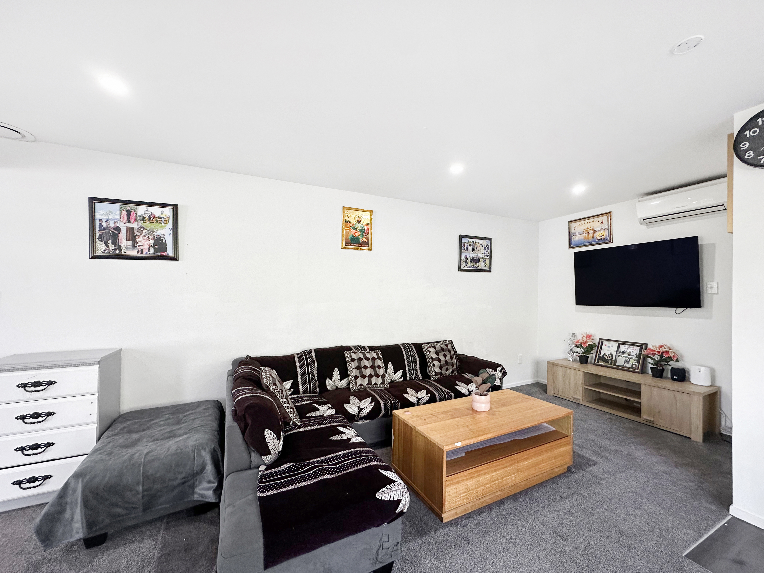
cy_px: 286
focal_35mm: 14
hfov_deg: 102.1
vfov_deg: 85.7
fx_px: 309
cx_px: 382
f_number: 2.2
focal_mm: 2.22
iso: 125
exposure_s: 1/100
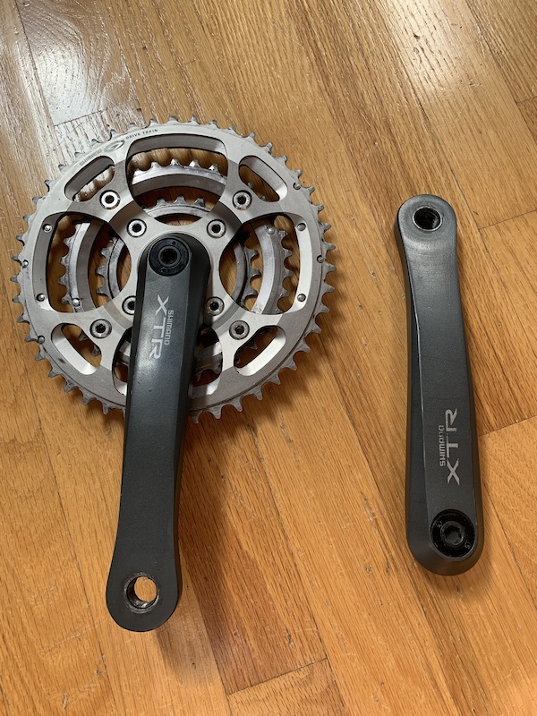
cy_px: 358
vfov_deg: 67.3
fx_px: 538
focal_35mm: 26
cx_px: 268
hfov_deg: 53.1
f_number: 1.8
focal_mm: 4.25
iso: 50
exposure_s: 1/121
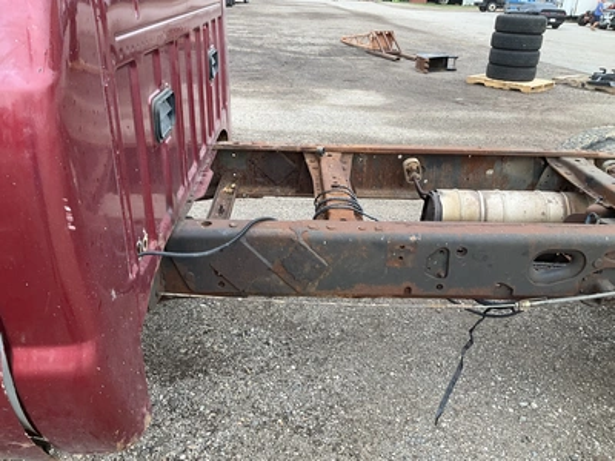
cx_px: 308
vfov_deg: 48.2
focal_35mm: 29
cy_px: 230
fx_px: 515
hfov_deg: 61.7
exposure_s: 1/122
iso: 25
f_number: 1.8
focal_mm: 3
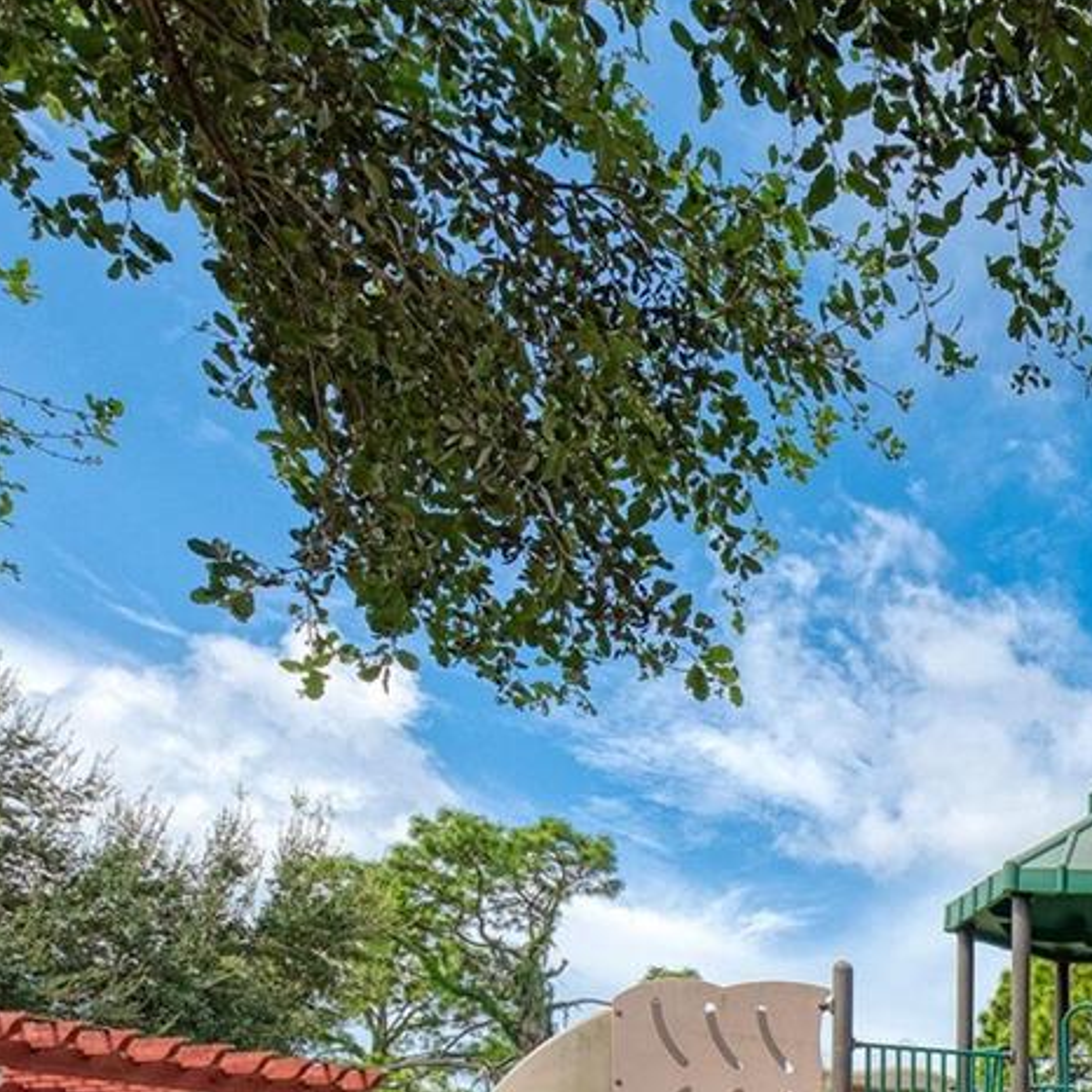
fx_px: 1249
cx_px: 1228
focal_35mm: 35
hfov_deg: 38.3
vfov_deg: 38.5
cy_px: 1220
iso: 400
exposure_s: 1/200
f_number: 7.1
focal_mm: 12
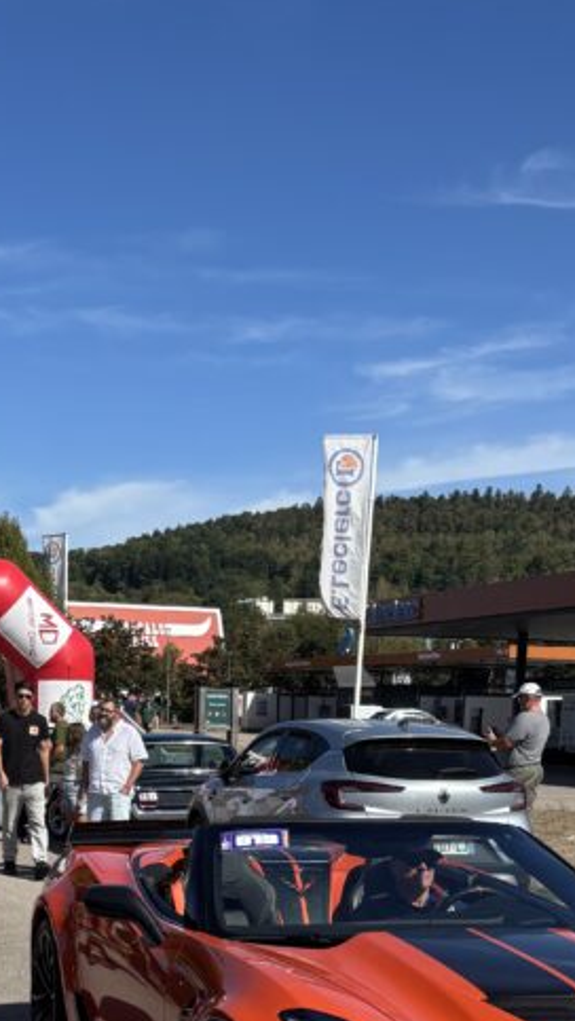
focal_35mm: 60
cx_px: 209
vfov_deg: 33.7
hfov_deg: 20.0
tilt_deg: -2.9
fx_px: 1625
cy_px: 835
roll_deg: -1.7
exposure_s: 1/3413
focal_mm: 5.96
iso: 50
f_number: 1.6
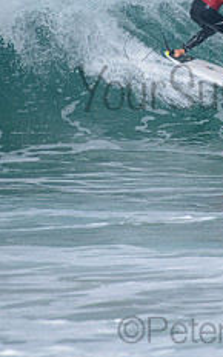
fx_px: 12408
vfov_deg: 1.6
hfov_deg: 1.0
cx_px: 237
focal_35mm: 1276
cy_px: 75
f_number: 5.6
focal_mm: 500
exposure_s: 1/2000
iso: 220
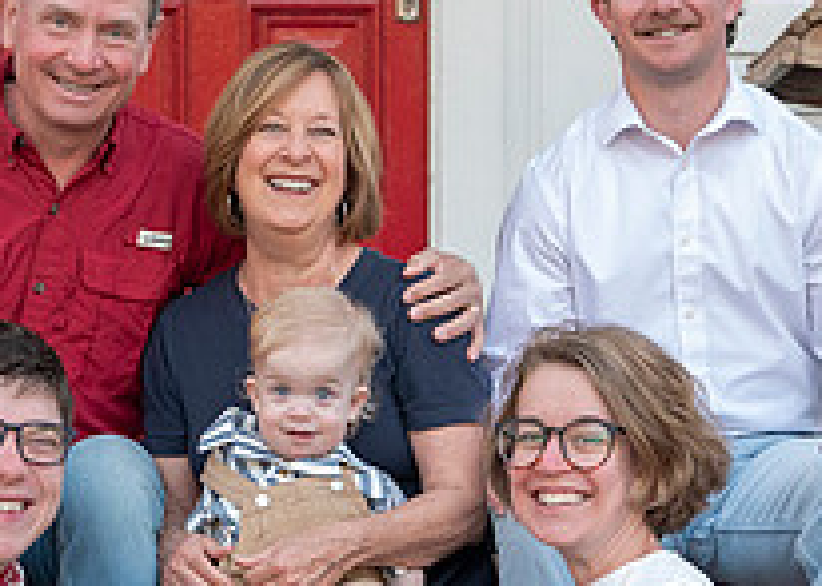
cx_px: 323
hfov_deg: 13.7
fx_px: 3407
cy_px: 502
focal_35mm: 146
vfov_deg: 9.8
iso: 1250
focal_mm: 48
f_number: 5
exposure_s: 1/250
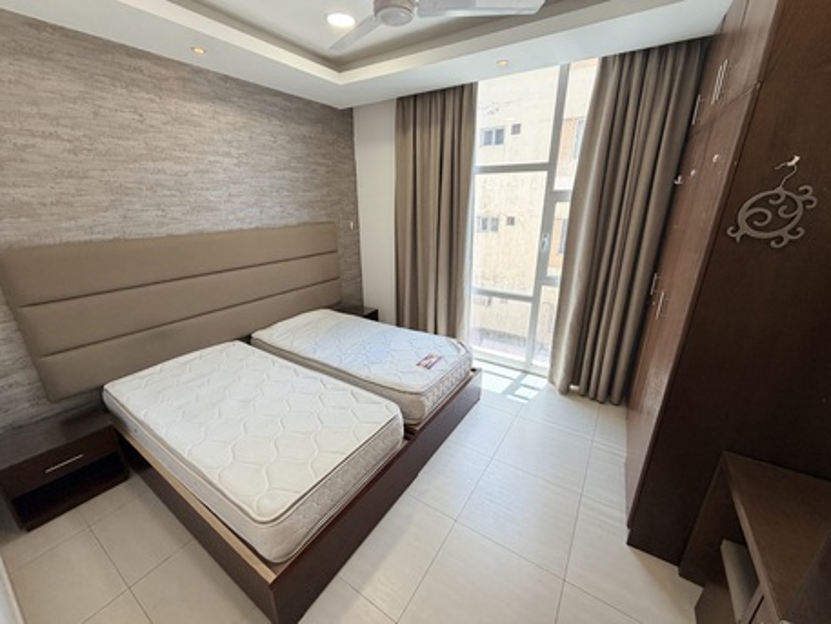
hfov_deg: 102.0
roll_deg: +0.5
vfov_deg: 85.7
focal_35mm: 14
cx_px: 416
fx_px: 336
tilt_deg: -18.1
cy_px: 312
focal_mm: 2.22
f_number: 2.2
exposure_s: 1/121
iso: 125
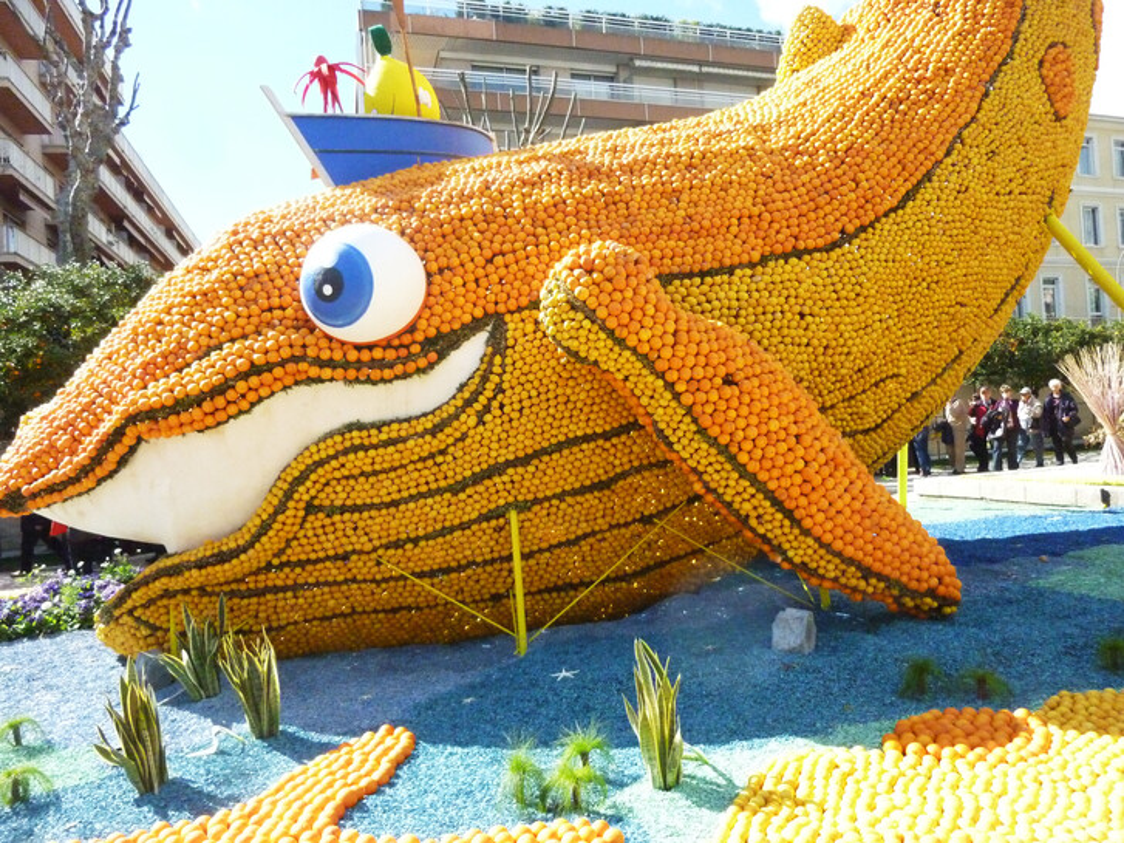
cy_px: 422
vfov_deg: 54.9
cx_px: 562
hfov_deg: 69.4
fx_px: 812
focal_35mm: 25
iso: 800
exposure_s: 1/320
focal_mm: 4.5
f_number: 10
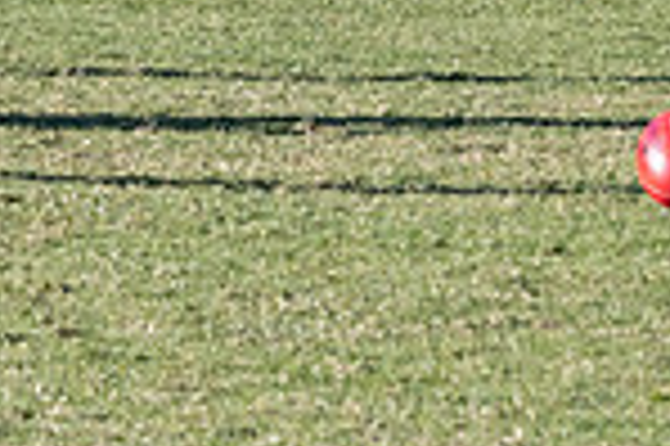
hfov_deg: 3.0
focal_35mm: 695
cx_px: 144
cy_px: -241
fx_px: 12920
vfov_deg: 2.0
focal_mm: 116
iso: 800
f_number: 6.3
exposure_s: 1/2500
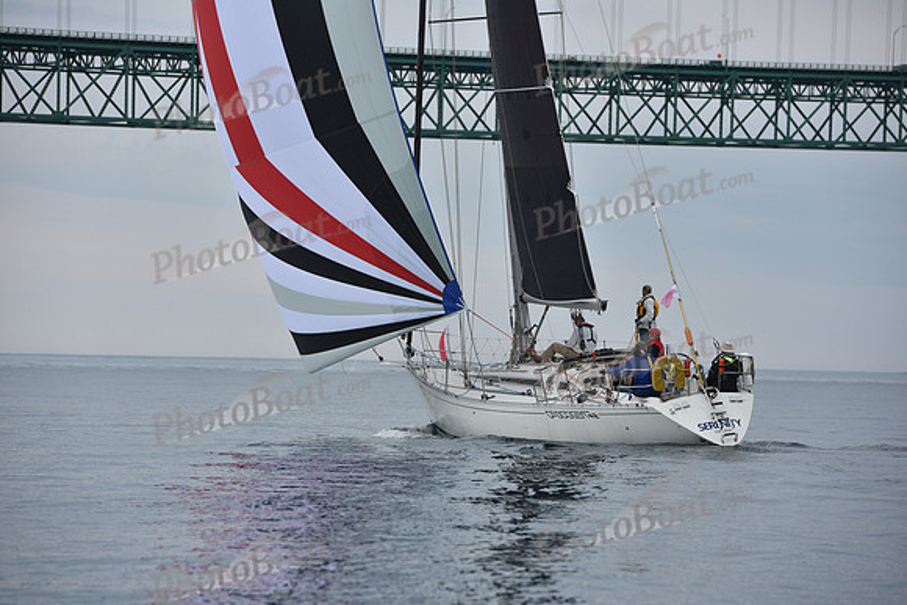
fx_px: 4662
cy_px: 302
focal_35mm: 185
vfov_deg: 7.4
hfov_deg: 11.1
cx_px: 454
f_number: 7.1
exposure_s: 1/800
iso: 250
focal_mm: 185
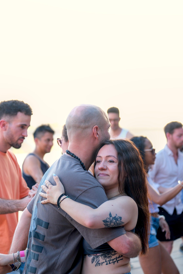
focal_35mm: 117
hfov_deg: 11.7
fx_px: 892
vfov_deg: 17.5
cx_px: 92
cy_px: 137
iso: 1000
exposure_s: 1/500
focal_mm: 77.9
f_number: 3.8
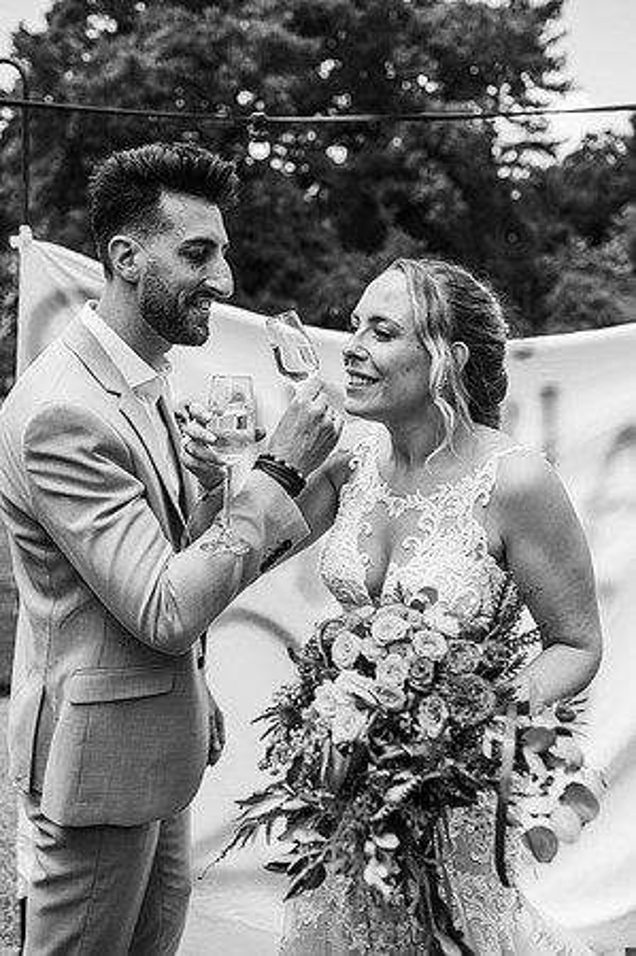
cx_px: 318
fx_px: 930
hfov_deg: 37.8
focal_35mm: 35
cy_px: 478
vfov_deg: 54.5
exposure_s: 1/1000
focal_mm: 35
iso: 100
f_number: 2.8
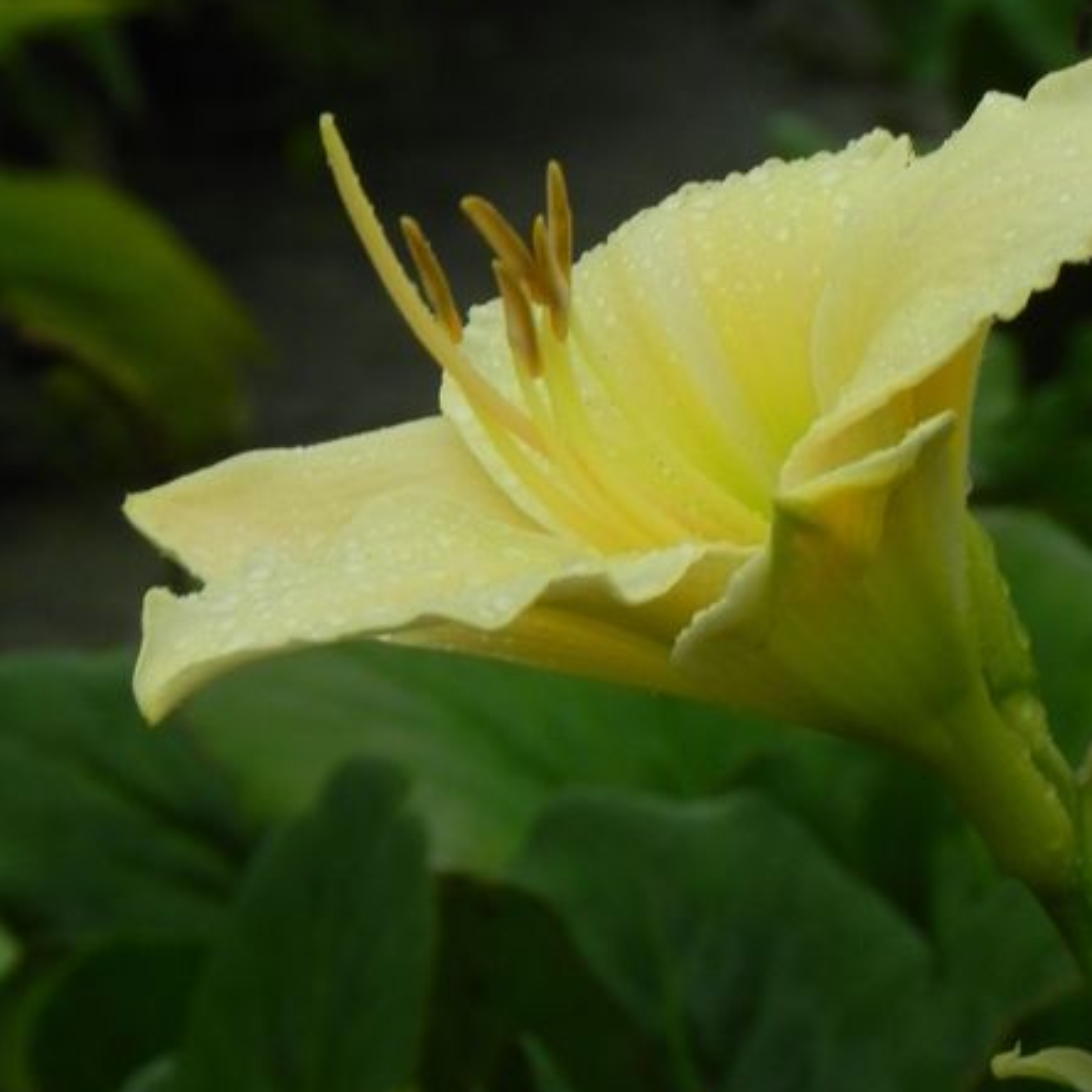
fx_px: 12063
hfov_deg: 5.2
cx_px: 735
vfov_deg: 5.2
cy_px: 445
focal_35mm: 338
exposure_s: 1/50
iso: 160
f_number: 8
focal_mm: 37.7
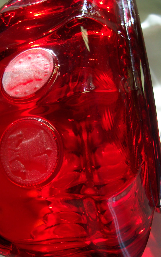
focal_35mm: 40
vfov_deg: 49.3
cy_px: 130
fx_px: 281
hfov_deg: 31.9
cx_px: 64
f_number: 2.8
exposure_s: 1/180
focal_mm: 5.6
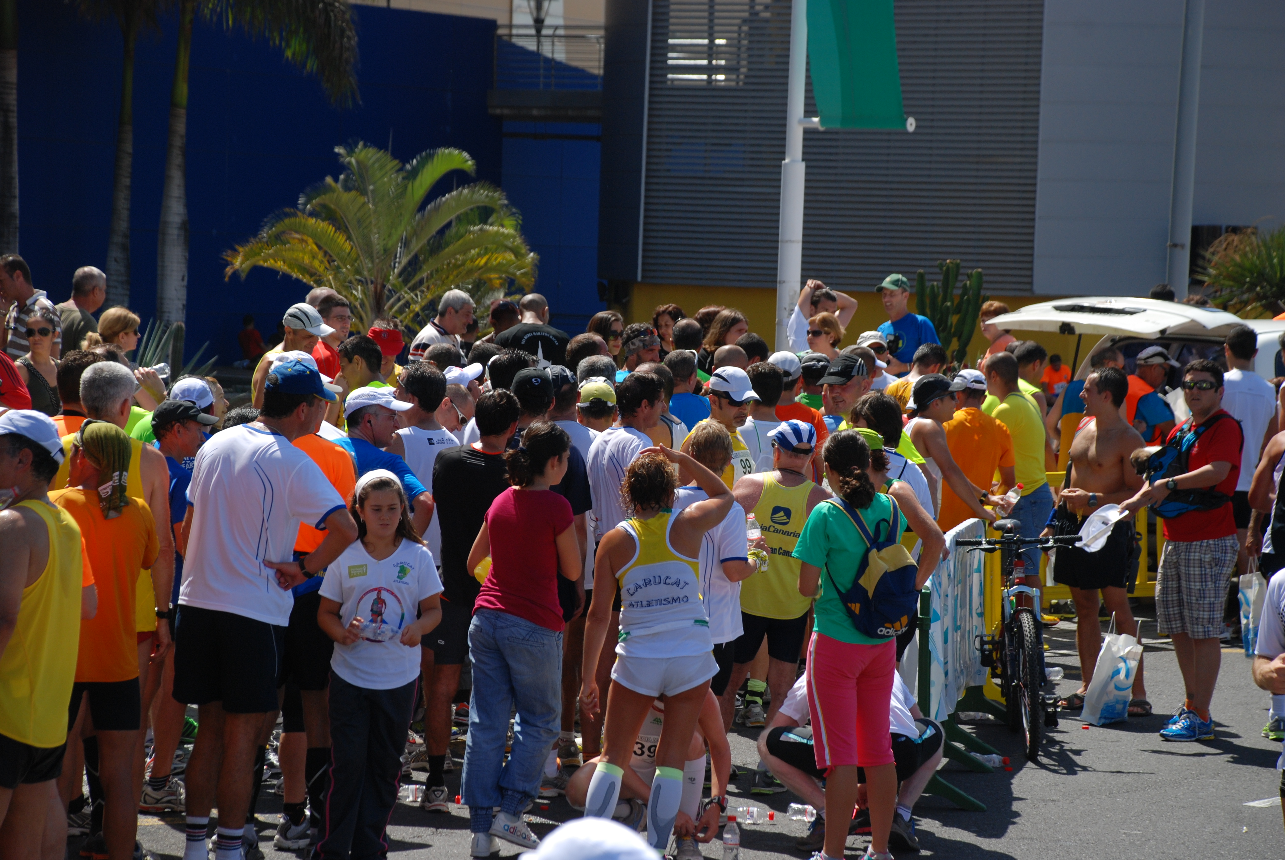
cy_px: 430
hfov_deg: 16.1
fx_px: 4556
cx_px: 642
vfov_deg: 10.8
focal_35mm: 128
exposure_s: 1/640
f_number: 6.3
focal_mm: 85
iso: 200
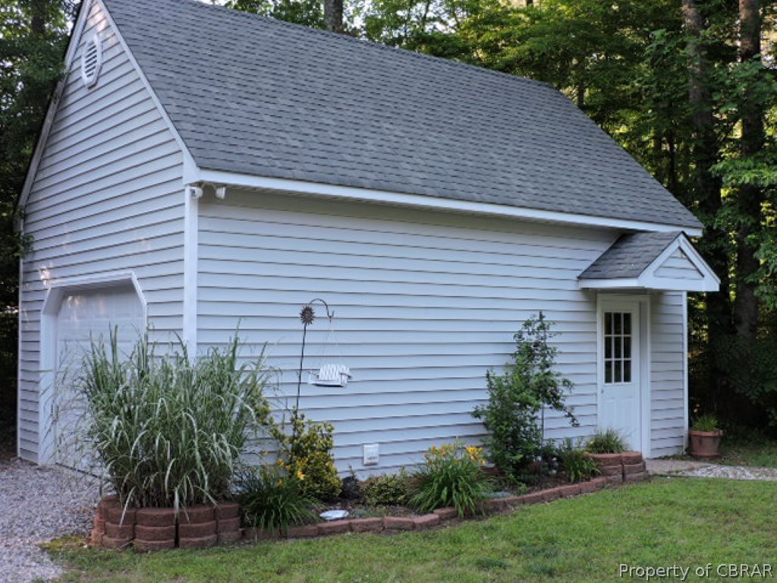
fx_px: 965
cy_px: 292
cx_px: 388
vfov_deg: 33.6
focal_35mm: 43
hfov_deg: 43.9
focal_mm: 7.7
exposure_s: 1/80
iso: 100
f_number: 3.4
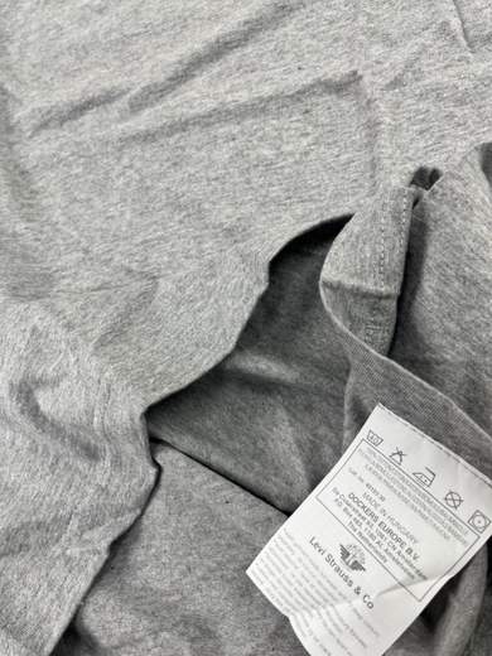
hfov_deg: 53.1
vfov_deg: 67.3
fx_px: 493
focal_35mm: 26
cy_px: 328
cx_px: 246
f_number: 1.6
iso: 50
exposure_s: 1/100
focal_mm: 5.1
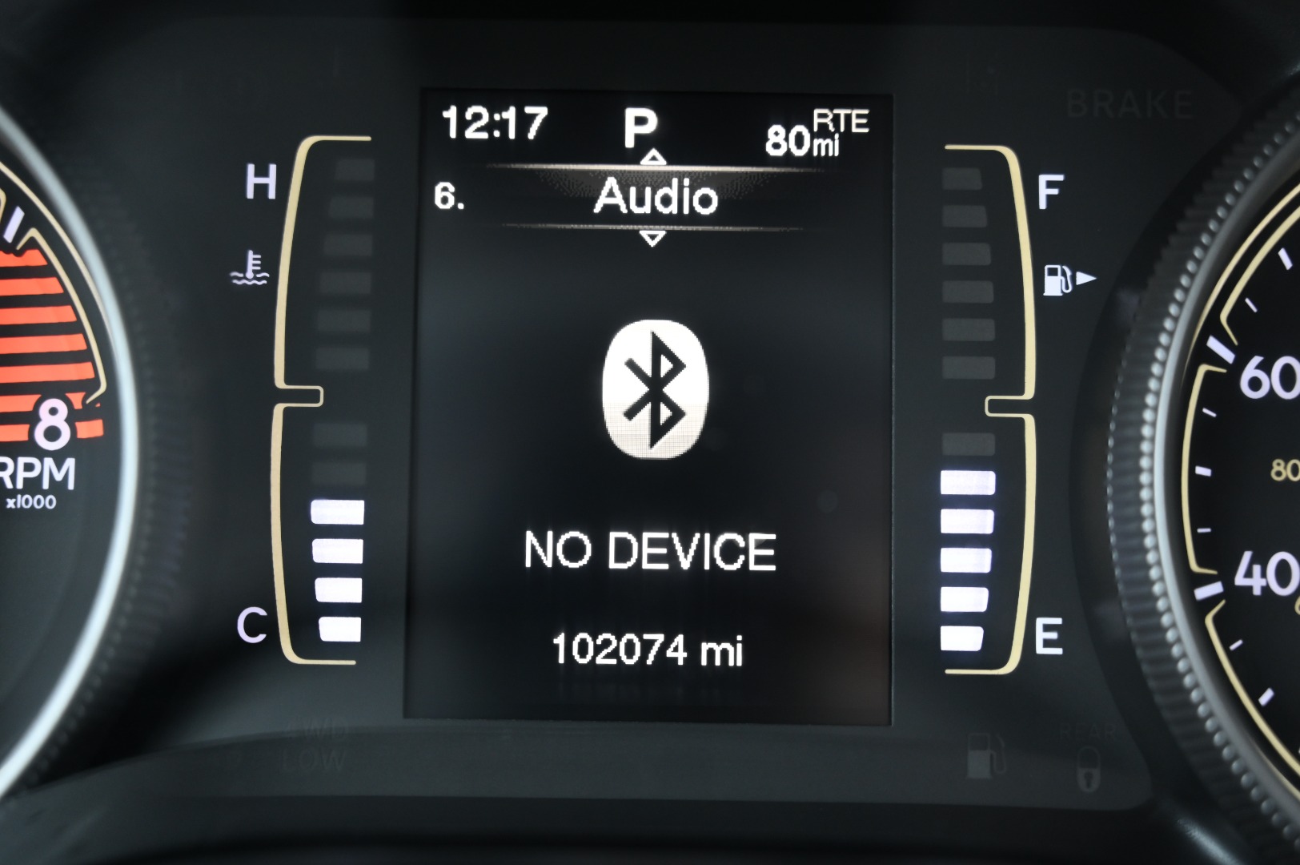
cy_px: 432
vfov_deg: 25.9
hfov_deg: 38.2
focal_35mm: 52
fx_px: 1876
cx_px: 650
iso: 1250
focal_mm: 52
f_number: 4
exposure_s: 1/125
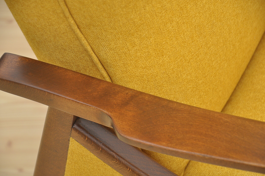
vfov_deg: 8.7
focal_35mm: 158
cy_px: 88
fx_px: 1158
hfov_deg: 13.1
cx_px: 132
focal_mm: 105
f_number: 5.6
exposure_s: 1/160
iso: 400
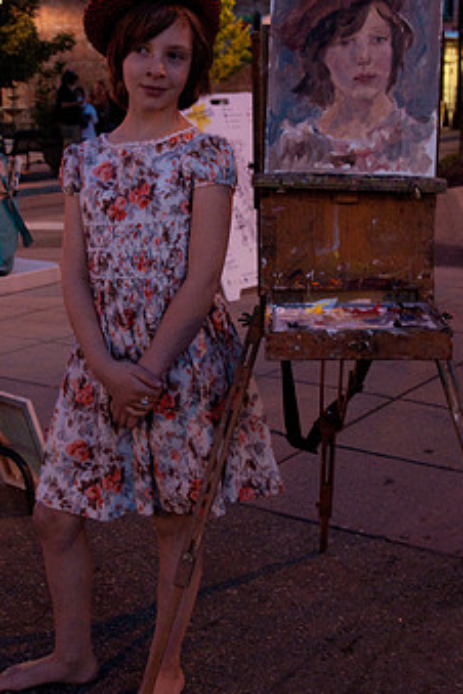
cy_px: 291
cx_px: 237
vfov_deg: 34.6
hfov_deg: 23.5
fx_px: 1112
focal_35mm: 58
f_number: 6.3
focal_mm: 29
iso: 2000
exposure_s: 1/13
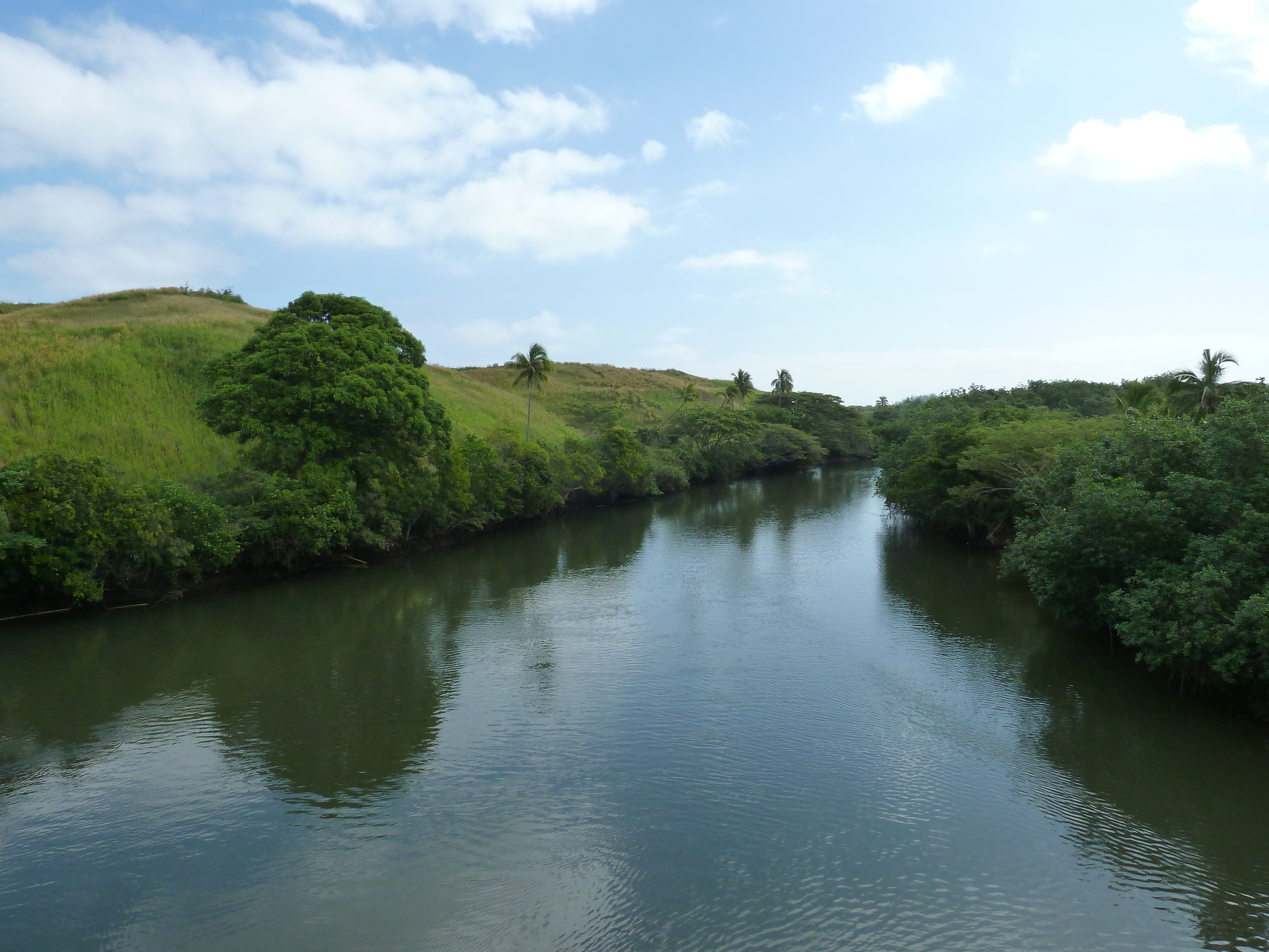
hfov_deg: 69.4
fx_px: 916
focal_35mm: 25
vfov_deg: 54.9
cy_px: 476
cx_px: 634
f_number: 5
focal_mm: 4.1
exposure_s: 1/400
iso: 125
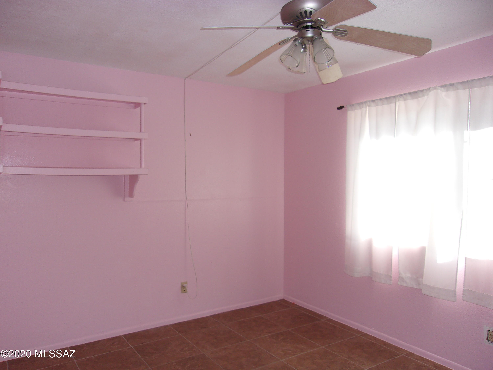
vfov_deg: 51.4
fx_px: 385
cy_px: 185
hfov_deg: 65.3
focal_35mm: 27
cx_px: 246
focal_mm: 4.9
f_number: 3
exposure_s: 1/140
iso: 80
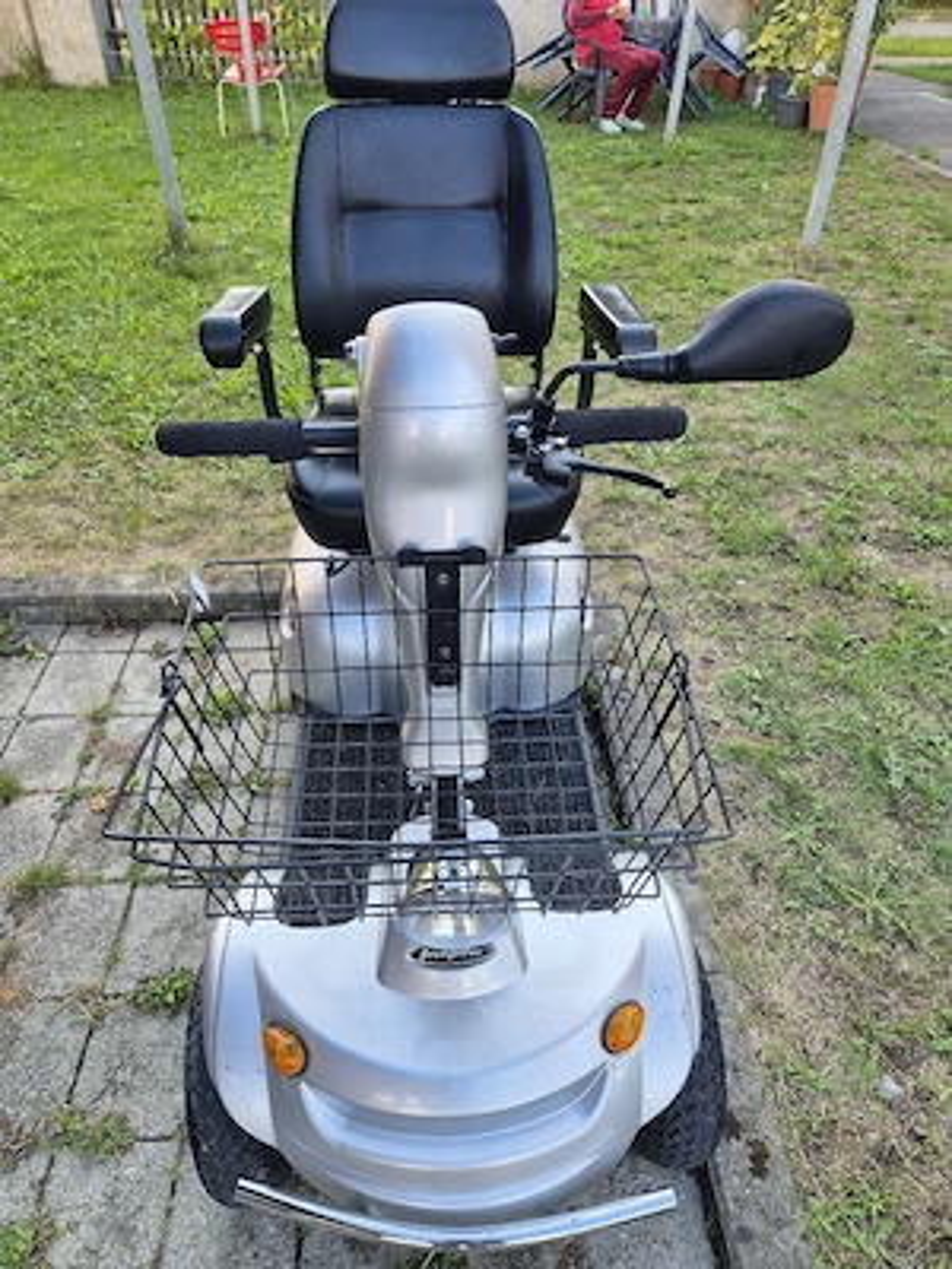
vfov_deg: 73.9
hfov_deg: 58.9
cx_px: 476
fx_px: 843
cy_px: 634
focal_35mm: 23
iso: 32
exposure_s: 1/182
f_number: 1.8
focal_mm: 5.4
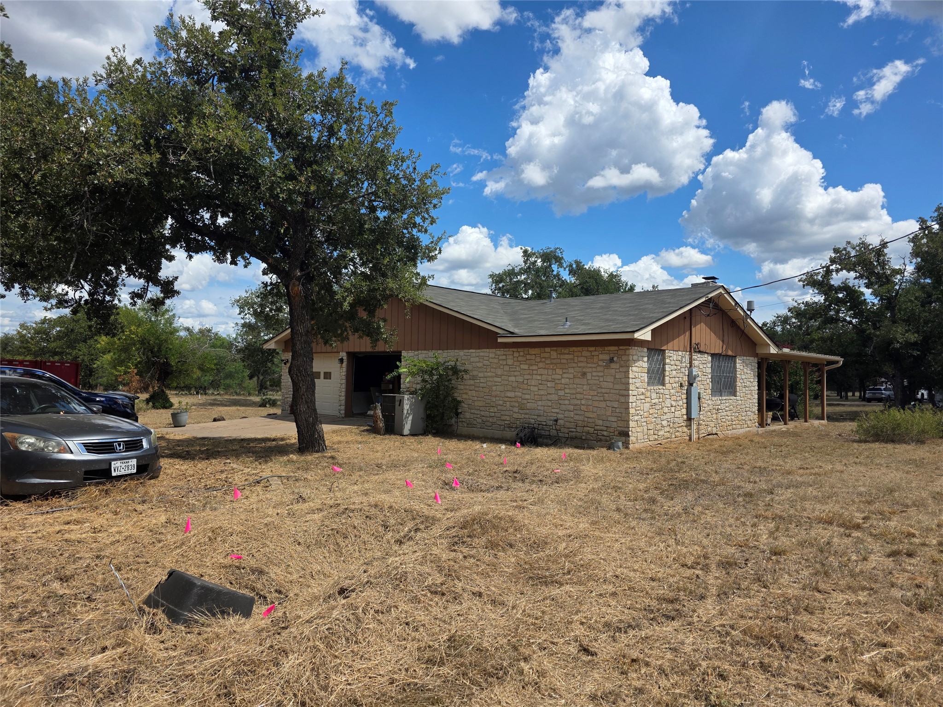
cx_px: 472
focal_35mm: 23
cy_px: 354
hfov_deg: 73.9
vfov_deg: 58.9
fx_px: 627
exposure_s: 1/6809
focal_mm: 6.3
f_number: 1.7
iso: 80
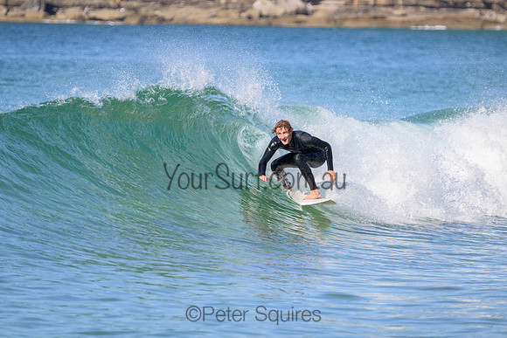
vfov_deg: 2.3
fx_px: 8592
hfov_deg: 3.4
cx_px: 254
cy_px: 169
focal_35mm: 610
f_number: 11
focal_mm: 610
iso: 1250
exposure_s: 1/2000
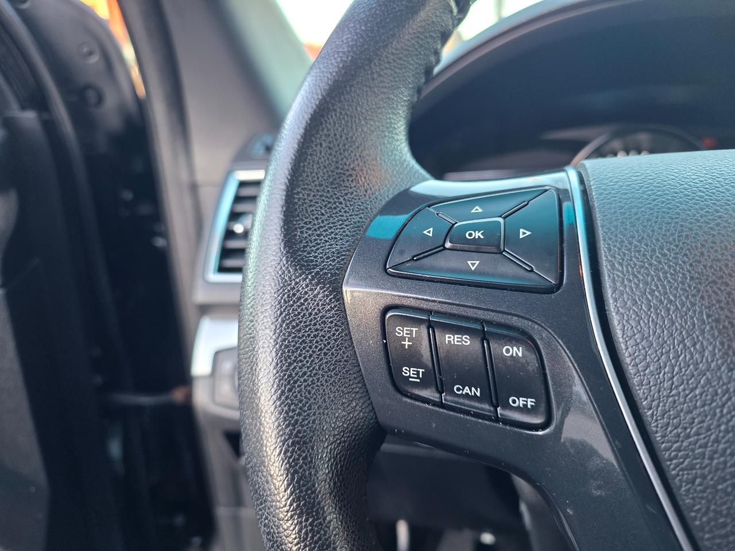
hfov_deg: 73.9
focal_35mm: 23
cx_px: 368
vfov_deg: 58.9
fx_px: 488
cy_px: 276
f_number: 1.7
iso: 320
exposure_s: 1/120
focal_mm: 6.25
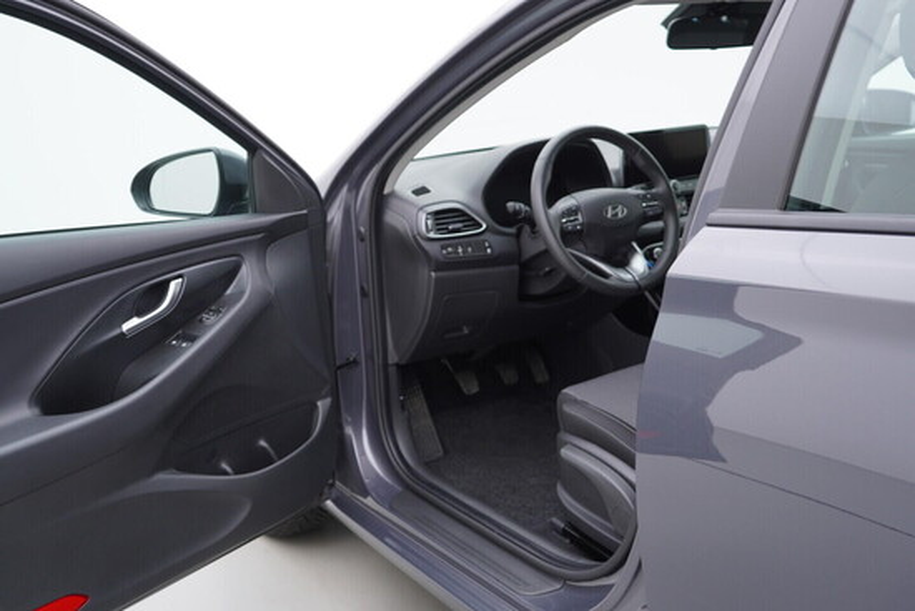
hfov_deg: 53.1
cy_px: 306
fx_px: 915
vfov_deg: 36.9
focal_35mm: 36
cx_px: 458
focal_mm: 24
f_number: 3.2
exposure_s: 1/50
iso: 125
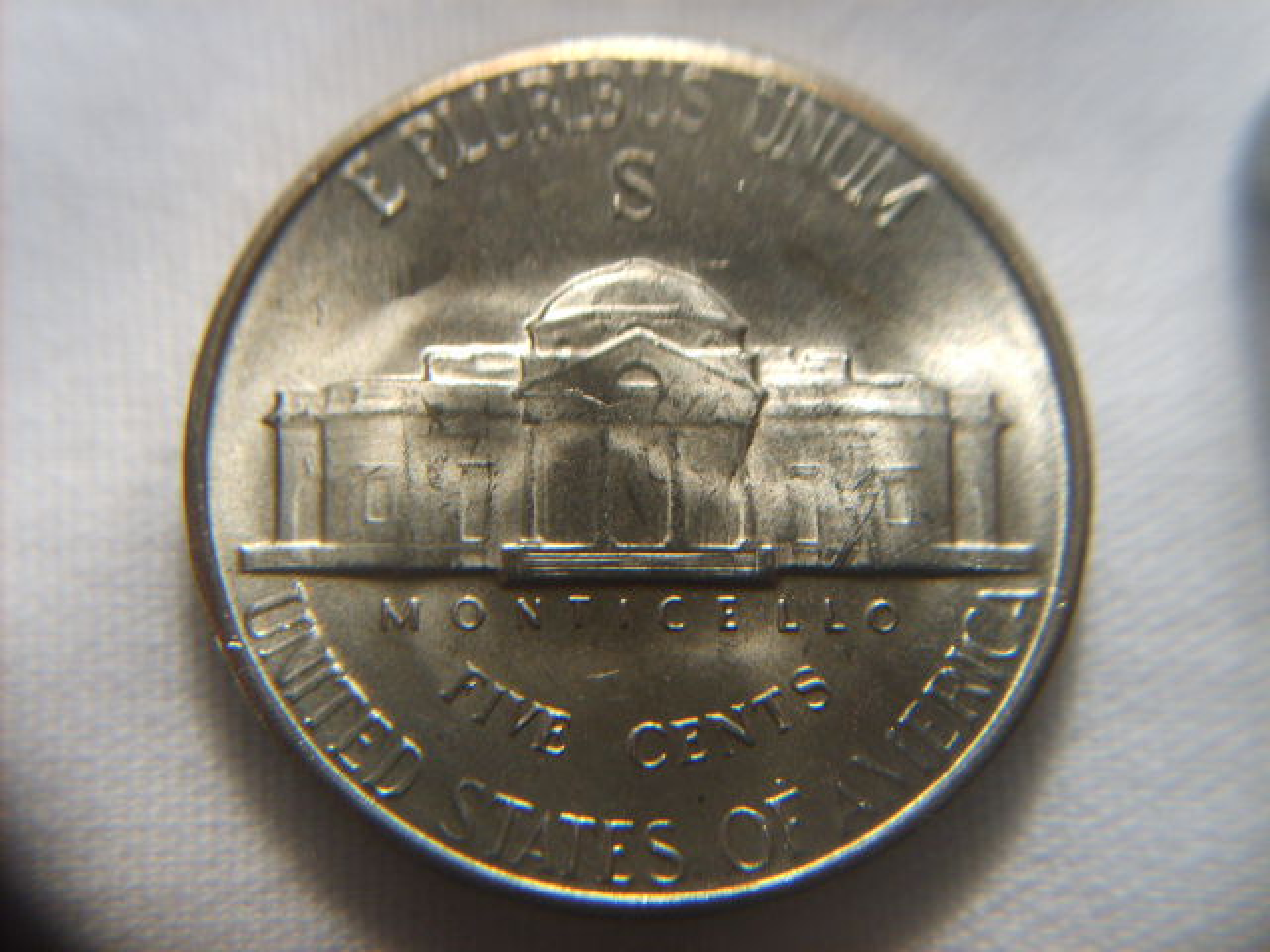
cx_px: 635
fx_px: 1284
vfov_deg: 40.7
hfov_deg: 52.6
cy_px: 476
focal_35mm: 35
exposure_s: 1/30
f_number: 2.8
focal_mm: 5.8
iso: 63
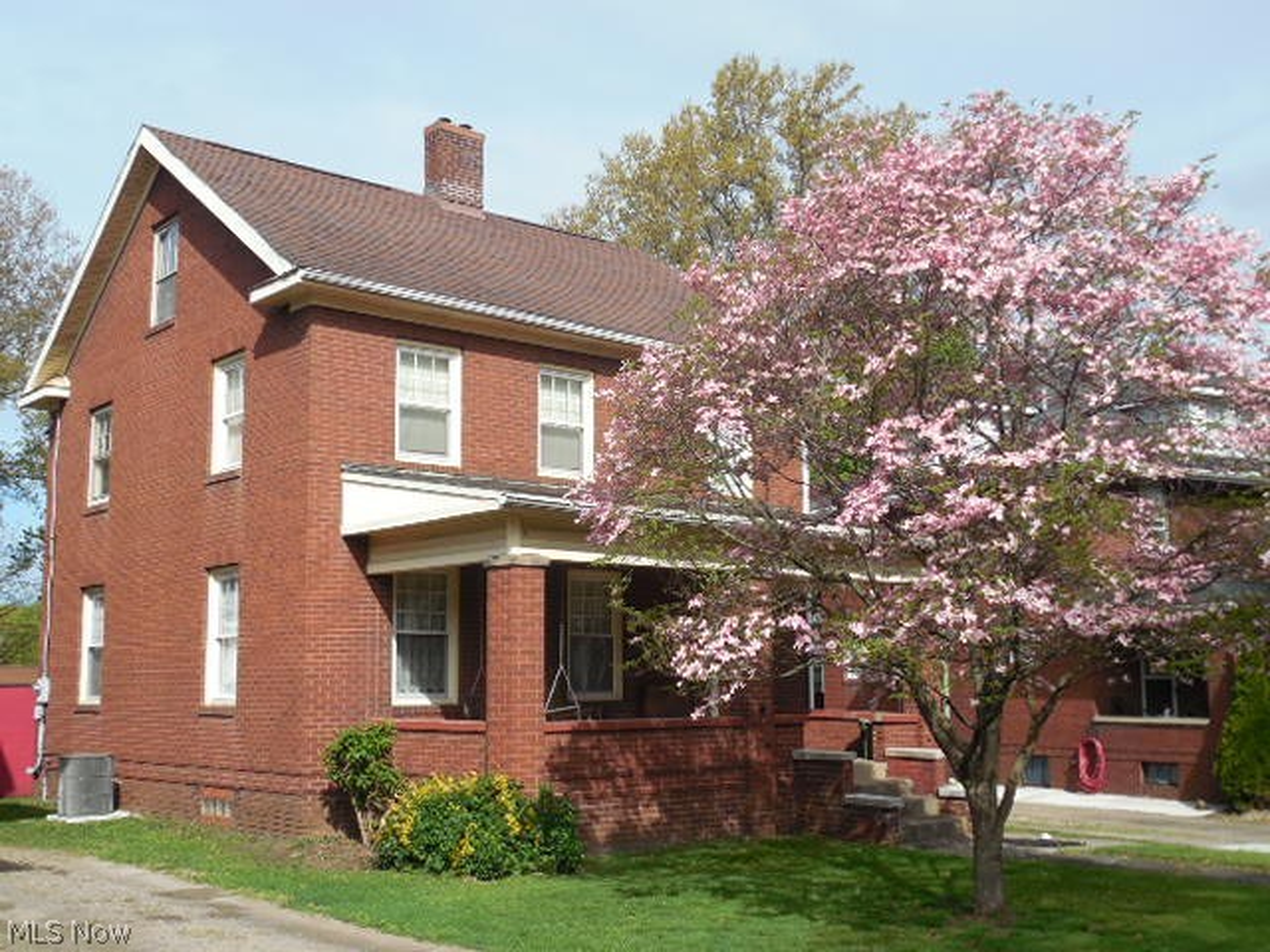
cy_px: 476
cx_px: 635
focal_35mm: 39
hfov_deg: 47.9
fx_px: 1431
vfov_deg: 36.8
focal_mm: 7
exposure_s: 1/1000
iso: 125
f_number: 3.8
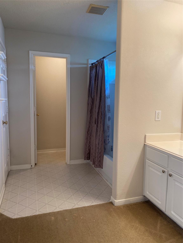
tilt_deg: -4.9
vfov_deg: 67.3
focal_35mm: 26
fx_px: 183
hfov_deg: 53.1
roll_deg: -0.7
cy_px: 122
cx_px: 92
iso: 64
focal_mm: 4.25
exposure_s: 1/60
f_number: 1.8
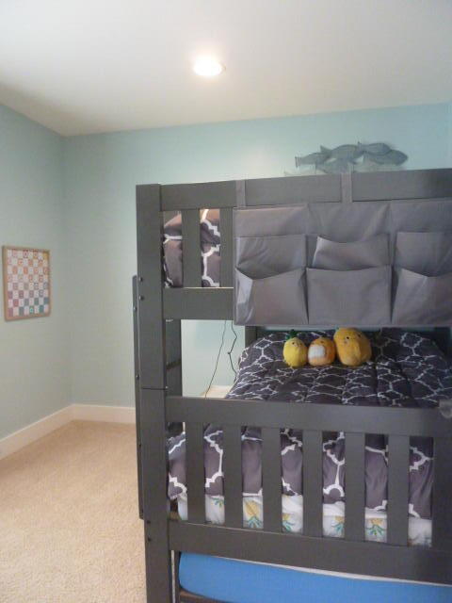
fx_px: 435
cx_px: 226
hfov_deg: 54.9
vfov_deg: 69.4
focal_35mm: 25
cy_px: 302
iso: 800
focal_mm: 4.1
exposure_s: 1/40
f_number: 3.3
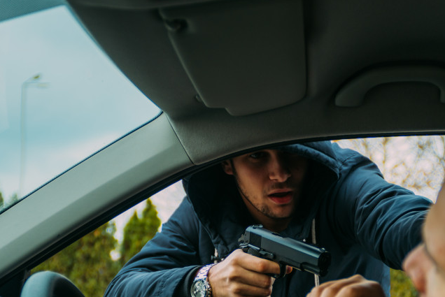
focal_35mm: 66
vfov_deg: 20.3
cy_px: 251
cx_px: 264
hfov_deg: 30.4
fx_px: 816
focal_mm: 35
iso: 400
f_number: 2.8
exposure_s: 1/60
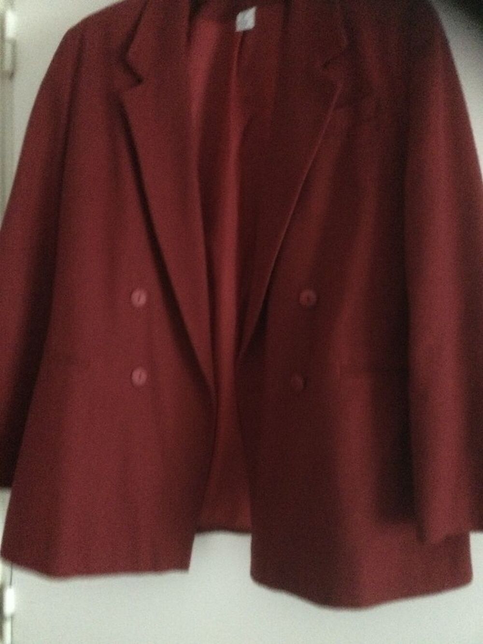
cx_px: 242
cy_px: 322
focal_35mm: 31
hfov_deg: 45.4
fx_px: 577
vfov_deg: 58.3
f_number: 2.4
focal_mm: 3.3
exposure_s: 1/17
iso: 800
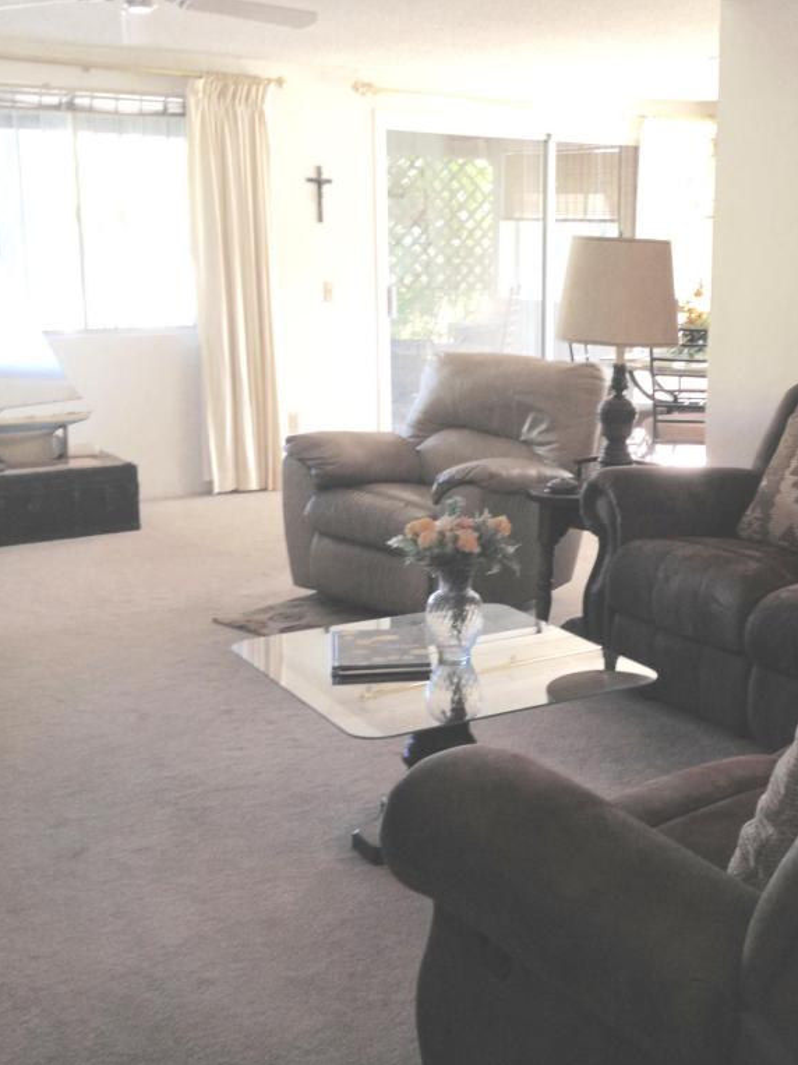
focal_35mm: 47
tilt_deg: -12.2
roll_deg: -1.1
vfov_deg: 40.4
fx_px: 1445
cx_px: 578
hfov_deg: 30.5
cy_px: 535
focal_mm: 4.28
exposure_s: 1/21
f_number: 2.4
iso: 50
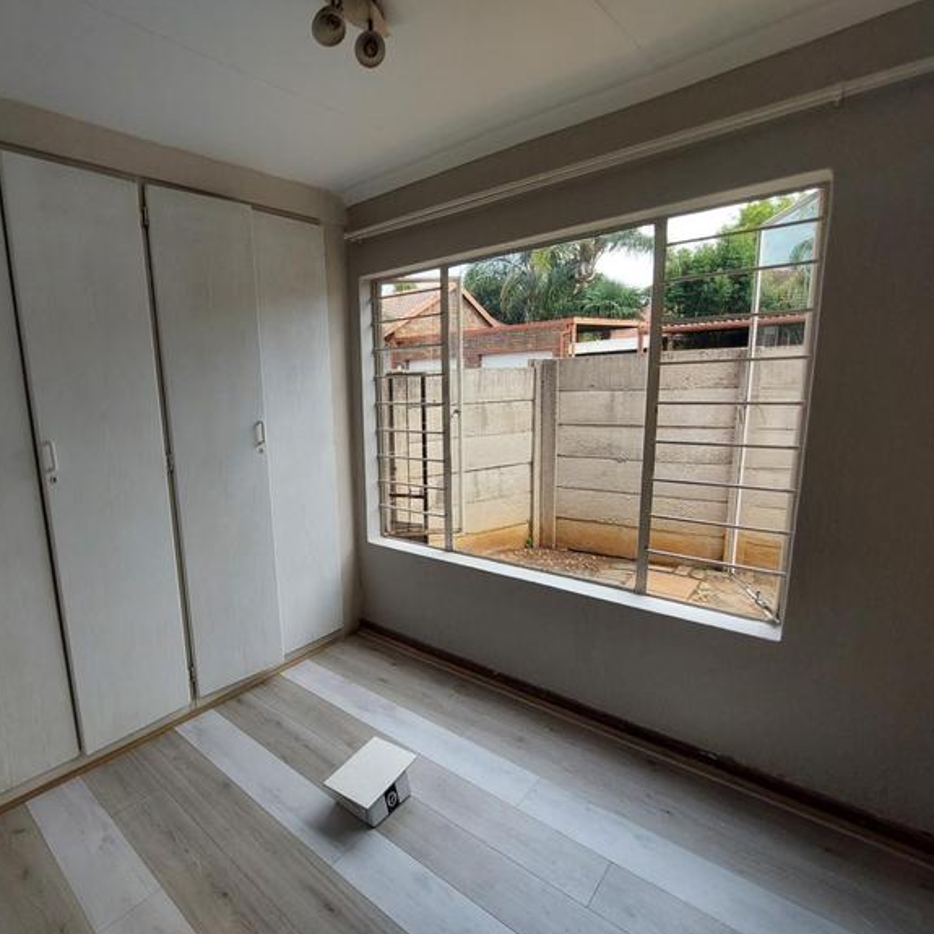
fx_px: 488
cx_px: 370
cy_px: 471
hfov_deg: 86.3
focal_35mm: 16
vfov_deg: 87.4
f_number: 2.2
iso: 50
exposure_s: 1/290
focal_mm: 1.74
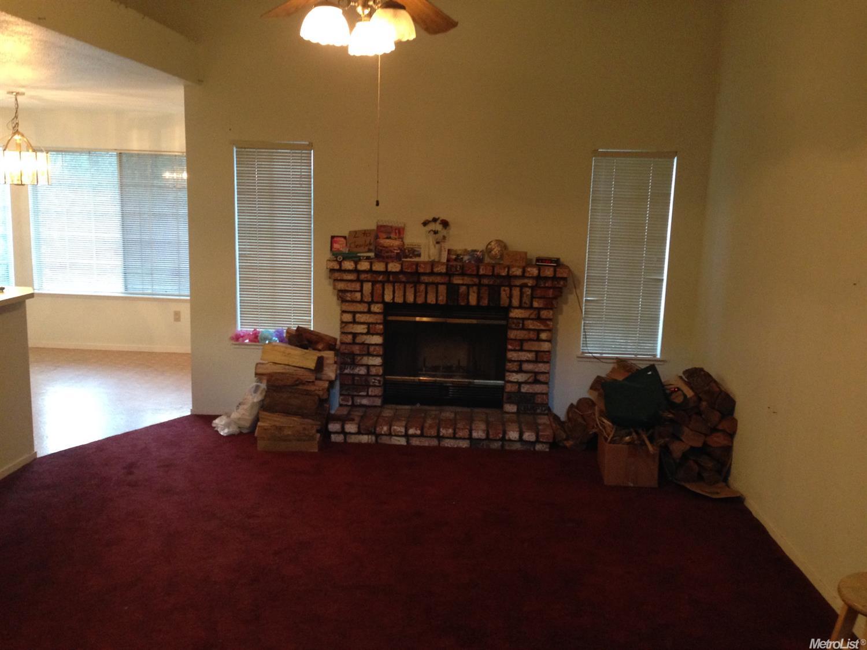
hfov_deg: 55.4
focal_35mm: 33
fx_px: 826
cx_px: 434
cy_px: 325
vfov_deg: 42.9
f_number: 2.4
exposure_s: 1/20
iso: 250
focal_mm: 4.12
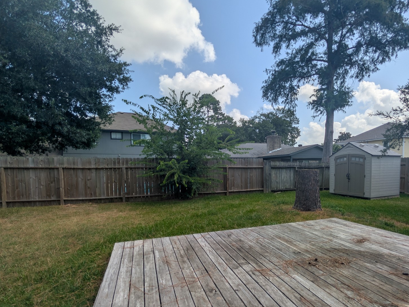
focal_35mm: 17
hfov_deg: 90.6
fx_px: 201
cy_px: 178
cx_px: 229
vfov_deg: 74.2
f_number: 1.7
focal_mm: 2.02
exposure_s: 1/3623
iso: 50
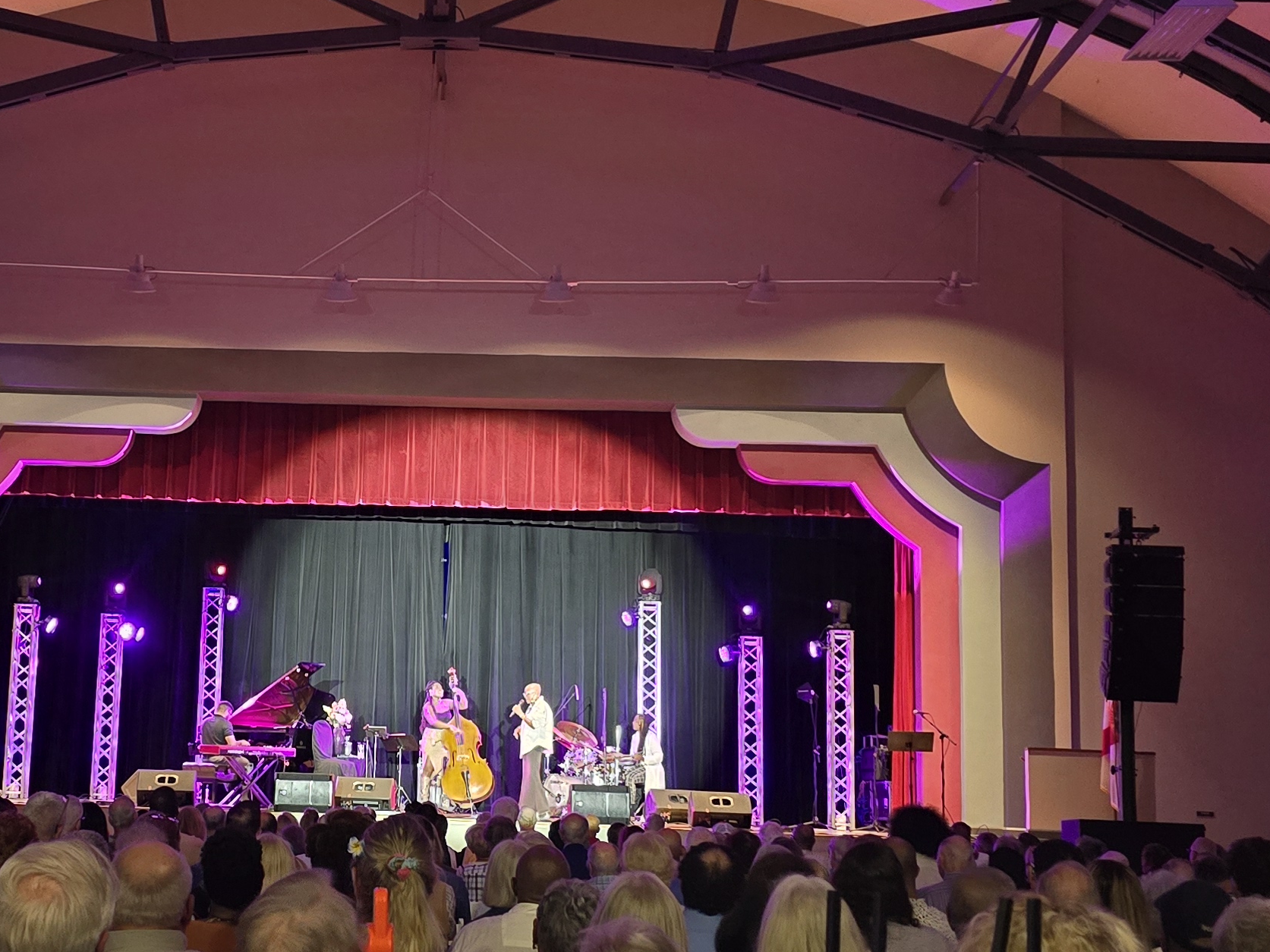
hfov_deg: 34.3
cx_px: 345
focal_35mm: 55
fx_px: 2018
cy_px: 473
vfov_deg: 26.6
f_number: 1.7
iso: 1600
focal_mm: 6.3
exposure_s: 1/40
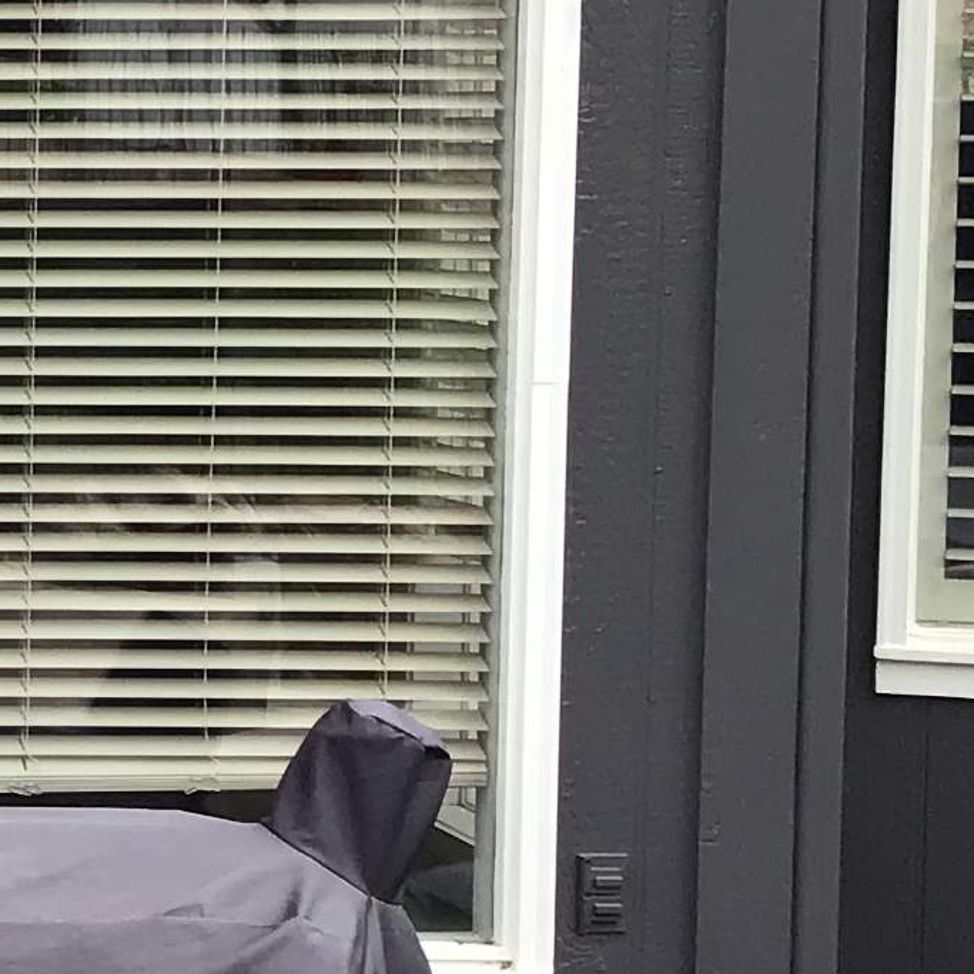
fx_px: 4170
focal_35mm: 131
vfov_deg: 13.3
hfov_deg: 12.0
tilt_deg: -5.2
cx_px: -920
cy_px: 365
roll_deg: -1.4
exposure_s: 1/259
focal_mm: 3.3
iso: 25
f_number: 2.4
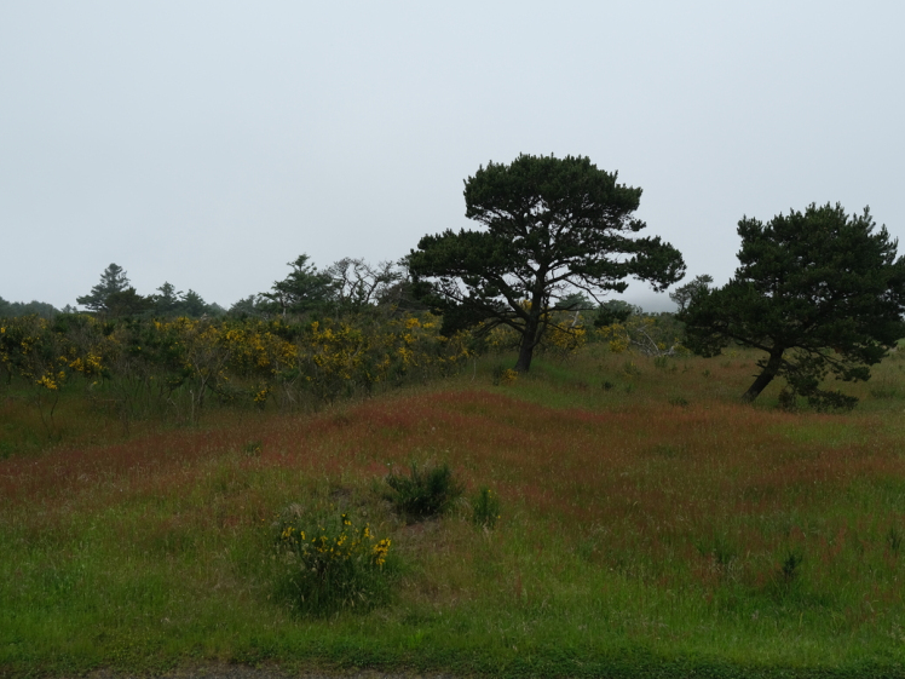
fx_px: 967
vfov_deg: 38.7
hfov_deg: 50.1
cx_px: 498
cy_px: 338
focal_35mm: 37
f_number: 4
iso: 200
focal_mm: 21.4
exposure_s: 1/600
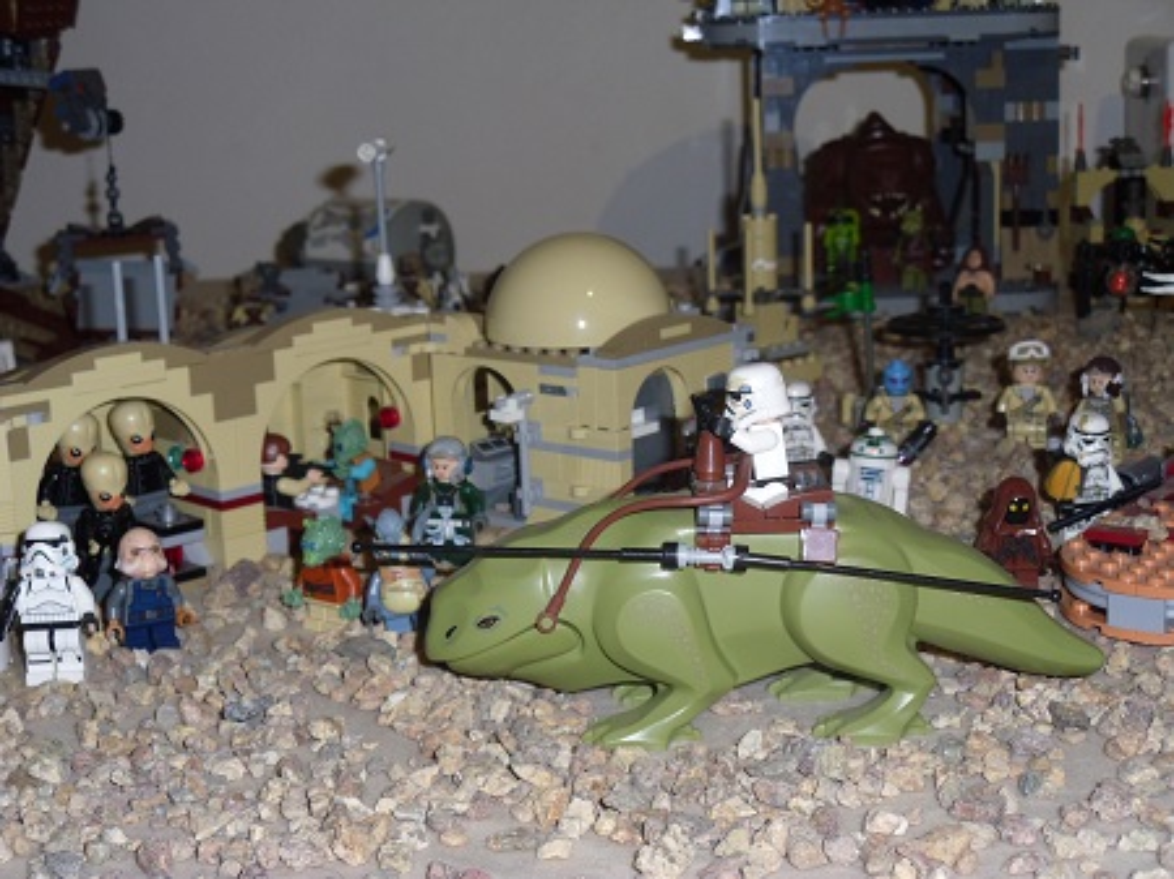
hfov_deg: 34.4
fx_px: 1898
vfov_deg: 26.1
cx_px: 587
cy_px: 440
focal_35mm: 56
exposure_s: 1/45
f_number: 4
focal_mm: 10.04
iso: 80
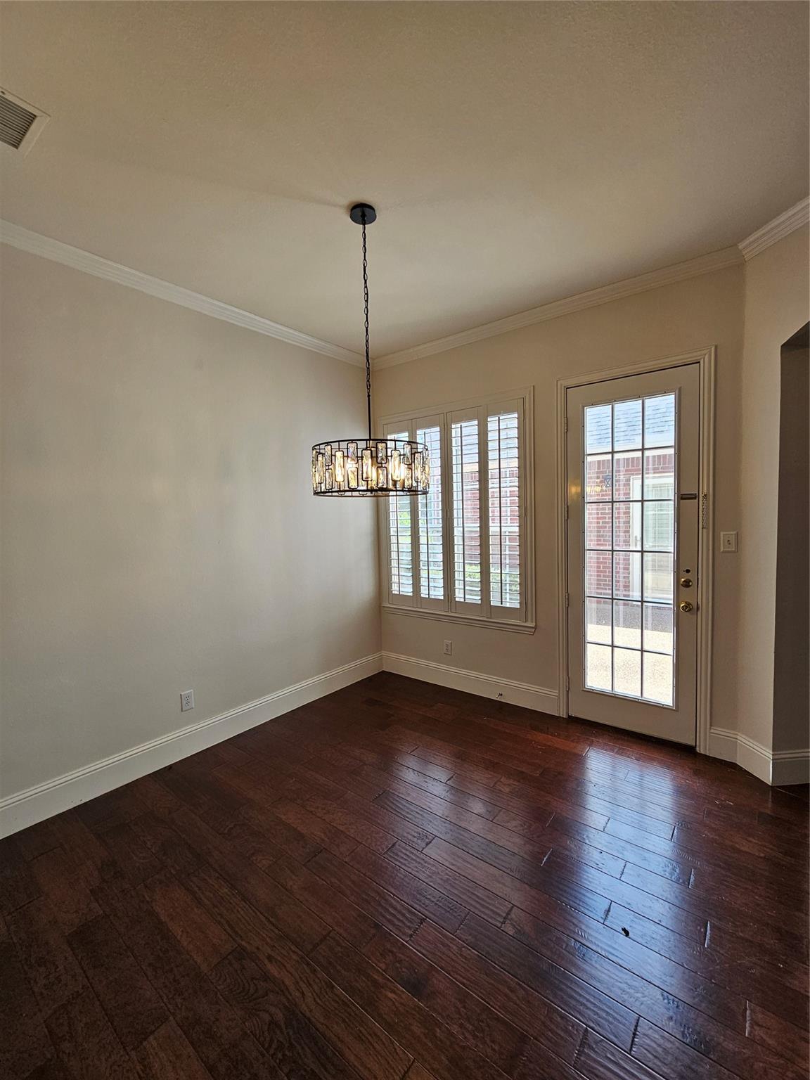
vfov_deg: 106.2
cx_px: 405
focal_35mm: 13
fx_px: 406
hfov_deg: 89.9
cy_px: 540
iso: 50
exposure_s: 1/133
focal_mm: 2.2
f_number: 2.2
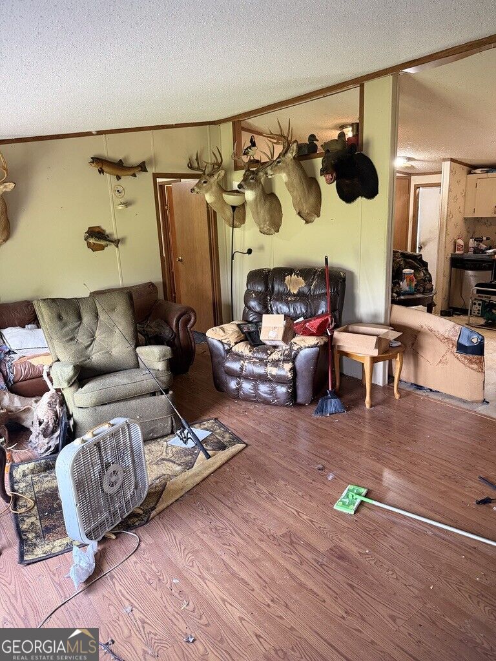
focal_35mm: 24
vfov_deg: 71.6
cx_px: 248
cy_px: 330
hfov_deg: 56.8
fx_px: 459
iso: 320
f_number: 1.78
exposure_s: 1/60
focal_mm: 6.76
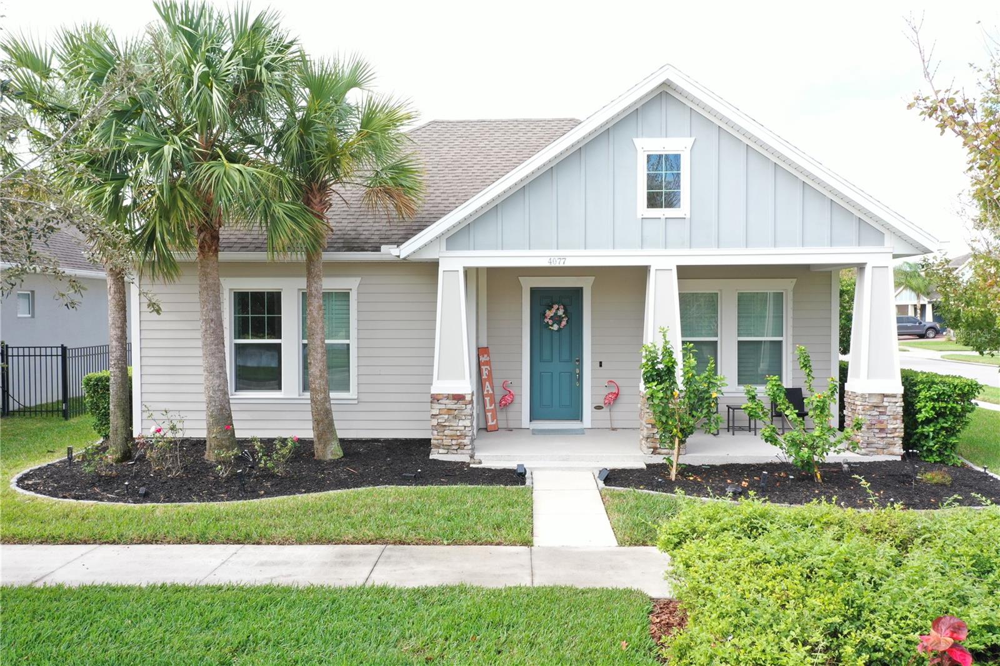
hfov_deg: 65.5
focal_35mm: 28
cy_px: 333
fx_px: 778
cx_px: 500
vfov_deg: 46.4
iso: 100
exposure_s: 1/100
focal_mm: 10.26
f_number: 5.6
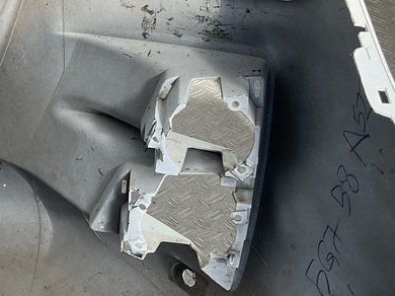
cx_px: 53
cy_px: 204
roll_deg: +3.3
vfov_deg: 19.5
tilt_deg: -40.7
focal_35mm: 75
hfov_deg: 25.3
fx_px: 855
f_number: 1.8
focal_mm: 3
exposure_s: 1/287
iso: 16
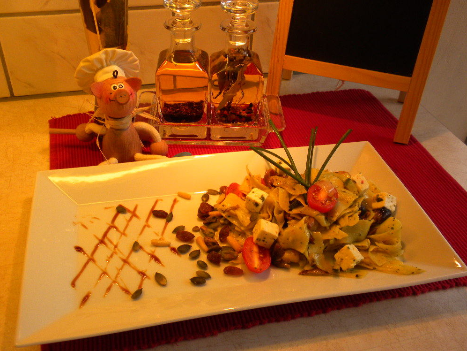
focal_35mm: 38
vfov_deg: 37.7
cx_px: 230
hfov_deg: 49.0
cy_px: 173
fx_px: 513
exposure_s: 1/62.5
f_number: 3.5
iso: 91
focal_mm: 6.6
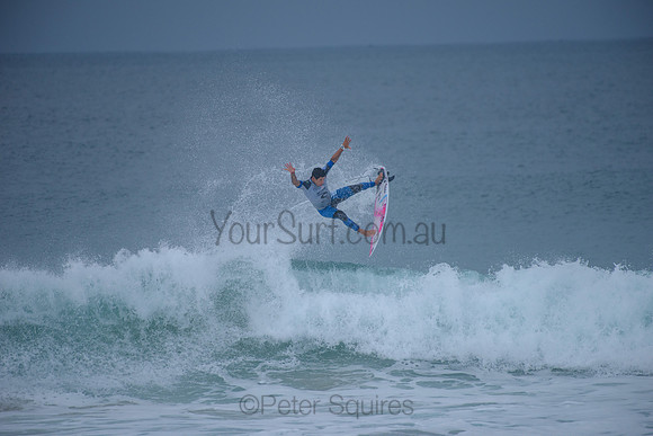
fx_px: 9071
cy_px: 218
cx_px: 326
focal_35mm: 500
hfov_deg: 4.1
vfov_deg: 2.8
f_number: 5.6
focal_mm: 500
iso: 360
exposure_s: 1/2000
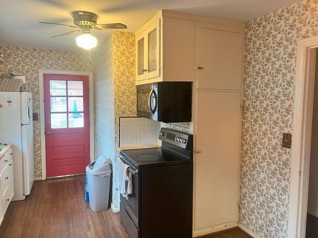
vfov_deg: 53.1
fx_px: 239
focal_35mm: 26
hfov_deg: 67.3
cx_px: 159
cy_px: 119
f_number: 1.5
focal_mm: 5.7
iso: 200
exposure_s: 1/60
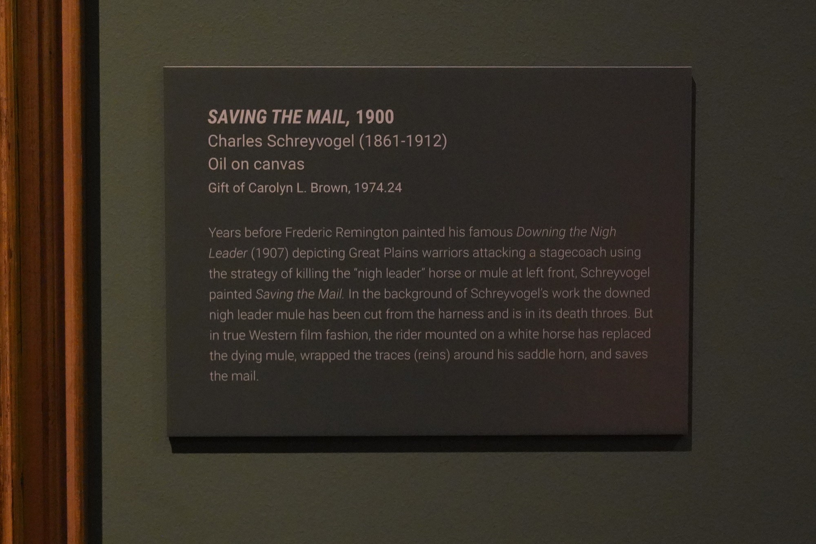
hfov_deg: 39.6
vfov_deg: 27.0
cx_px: 408
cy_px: 272
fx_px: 1133
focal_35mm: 50
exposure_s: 1/100
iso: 8000
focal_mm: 50
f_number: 5.6
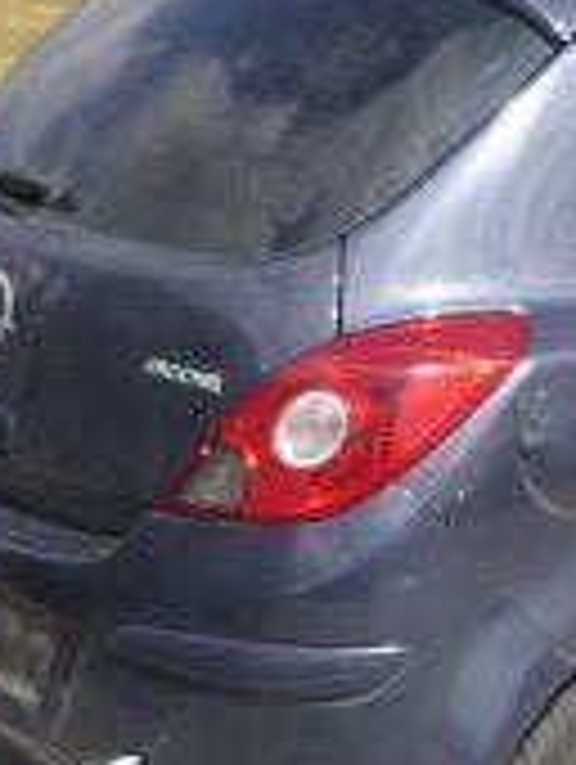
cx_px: 585
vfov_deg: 20.8
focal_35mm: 94
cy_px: 274
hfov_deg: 15.5
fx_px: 2080
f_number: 3.9
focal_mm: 4.5
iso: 100
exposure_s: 1/400
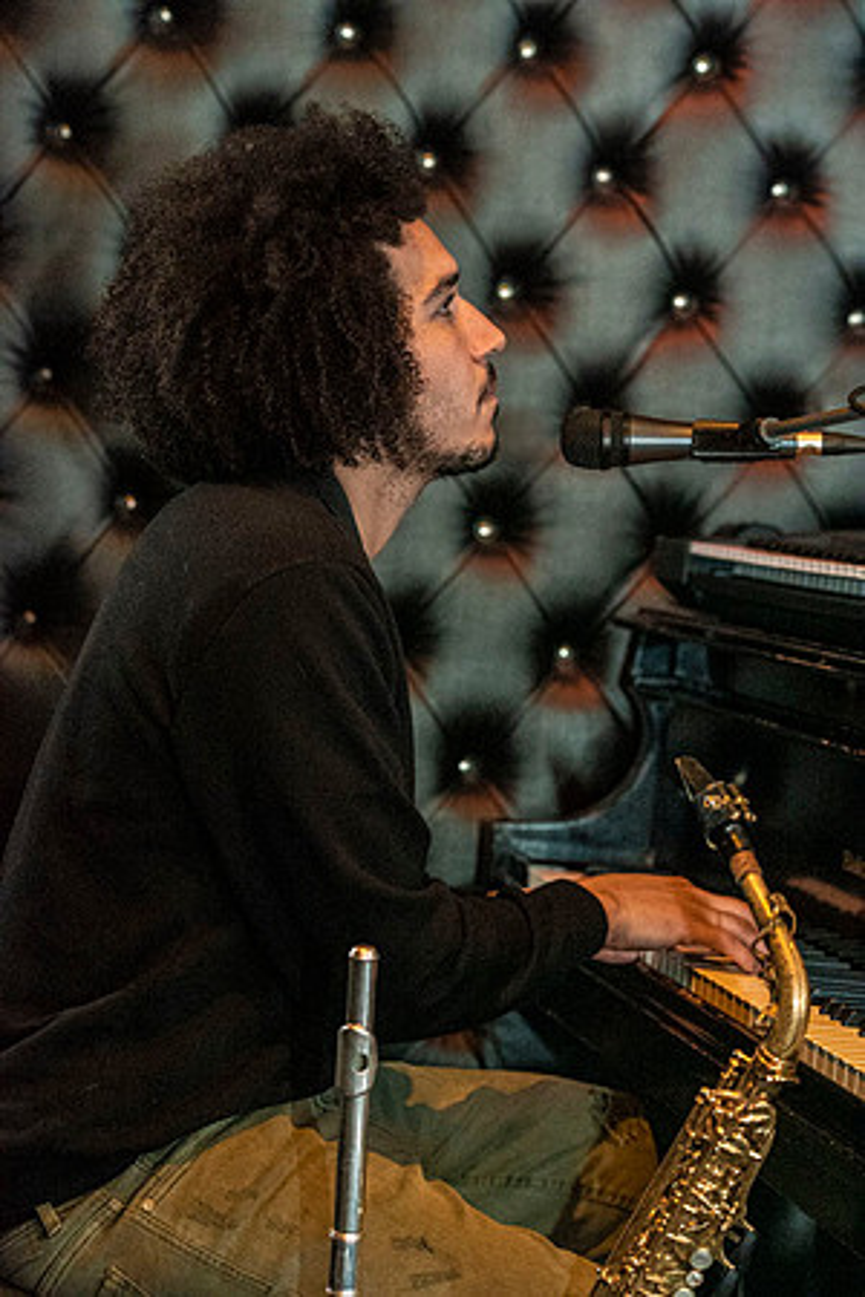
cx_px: 432
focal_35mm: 100
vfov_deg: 20.4
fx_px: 3604
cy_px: 648
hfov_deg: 13.7
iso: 6400
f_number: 4
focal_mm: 100
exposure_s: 1/200
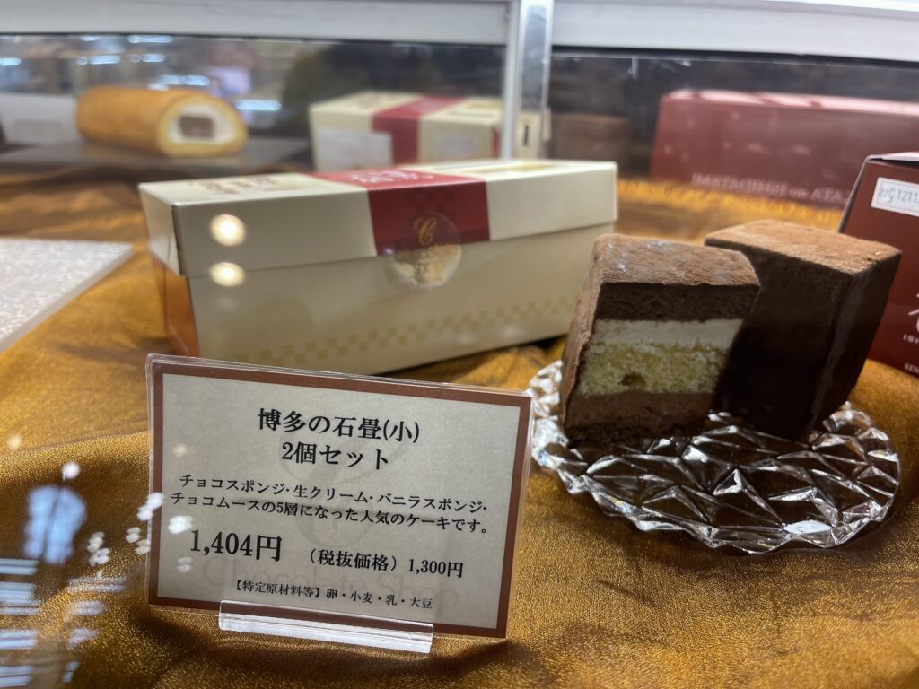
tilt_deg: -24.9
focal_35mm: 26
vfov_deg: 53.1
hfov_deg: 67.3
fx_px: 690
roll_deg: -1.8
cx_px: 460
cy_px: 344
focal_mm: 5.1
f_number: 1.6
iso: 64
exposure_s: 1/120
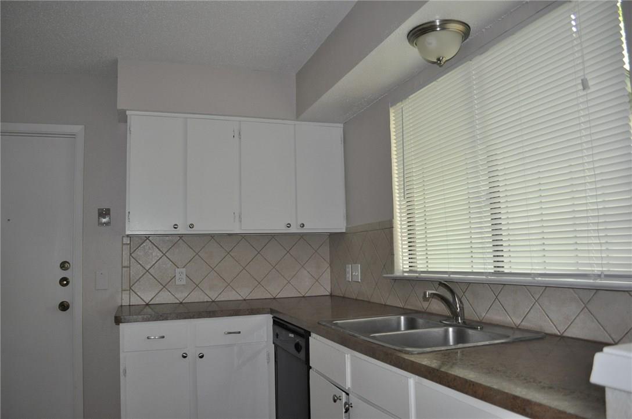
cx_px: 316
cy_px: 210
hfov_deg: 67.5
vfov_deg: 47.8
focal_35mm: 27
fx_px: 473
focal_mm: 18
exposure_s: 1/60
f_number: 3.5
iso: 800
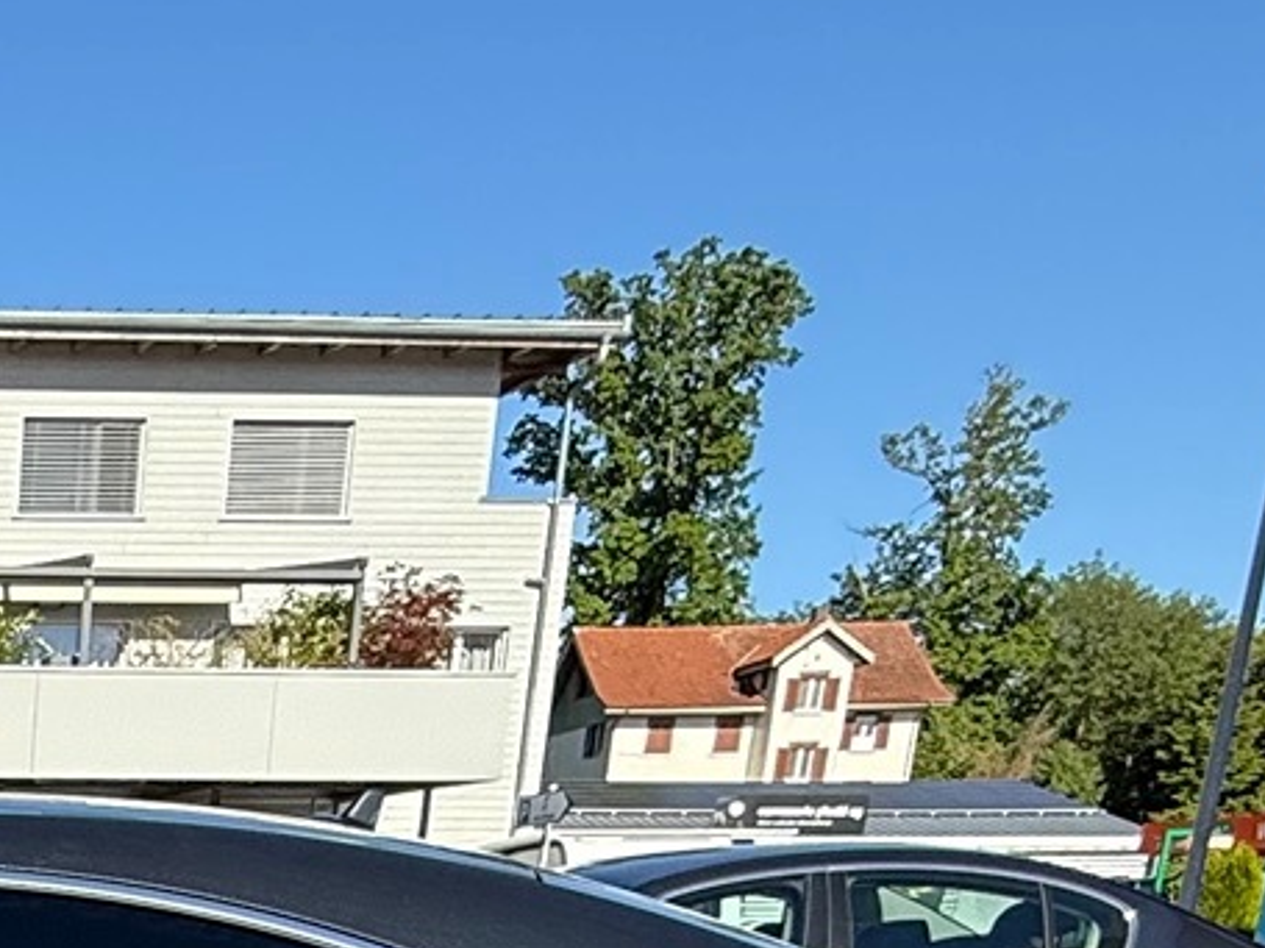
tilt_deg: -17.2
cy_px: 1685
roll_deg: -0.2
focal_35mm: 62
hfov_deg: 25.9
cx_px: -448
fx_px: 2265
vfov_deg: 18.6
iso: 64
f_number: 2.2
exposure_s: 1/1235
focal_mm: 2.22
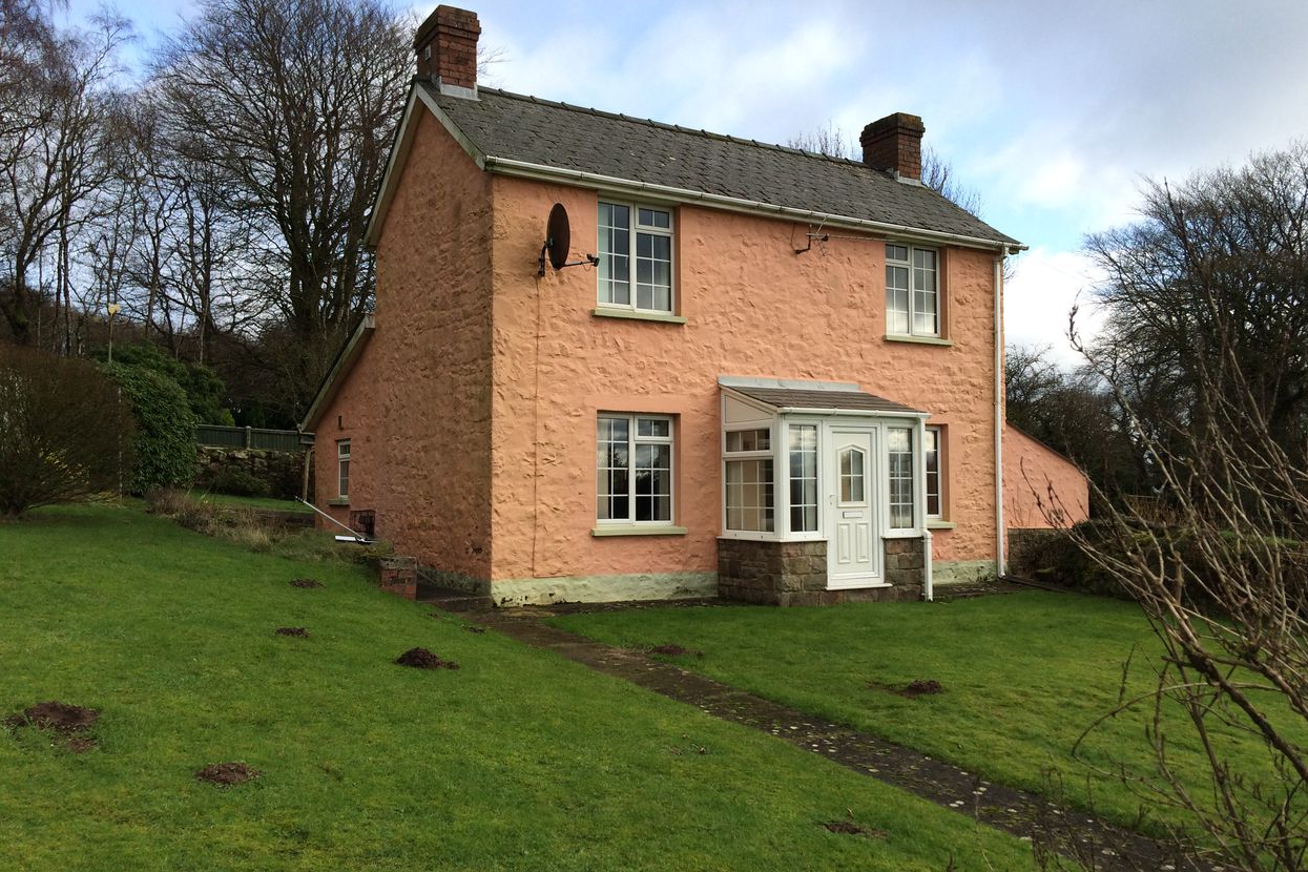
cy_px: 435
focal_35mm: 31
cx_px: 671
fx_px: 1126
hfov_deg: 60.3
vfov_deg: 42.3
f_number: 2.2
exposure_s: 1/1244
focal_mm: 4.15
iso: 32
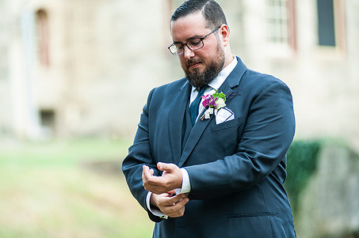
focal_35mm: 237
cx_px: 146
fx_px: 2361
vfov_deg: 5.8
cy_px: 120
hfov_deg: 8.7
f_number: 2.8
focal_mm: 185
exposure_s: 1/400
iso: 200
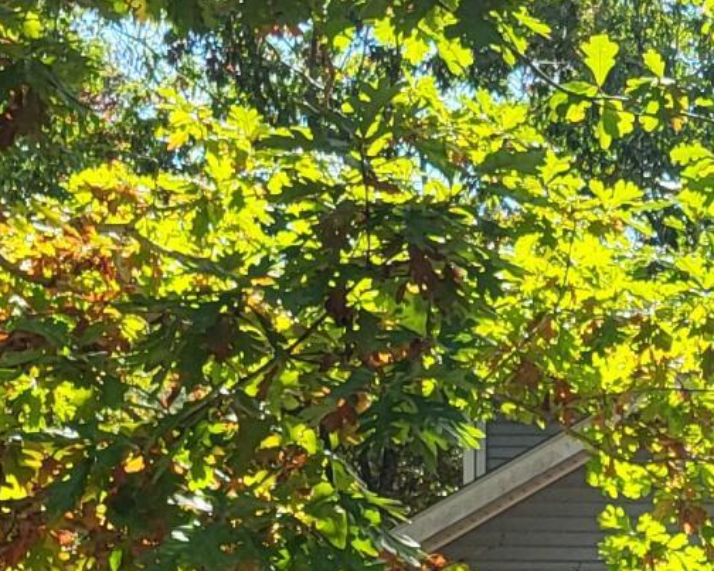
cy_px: 866
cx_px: 1208
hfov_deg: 11.9
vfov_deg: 9.9
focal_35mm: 151
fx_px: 3190
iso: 40
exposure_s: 1/1402
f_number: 1.8
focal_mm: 5.4
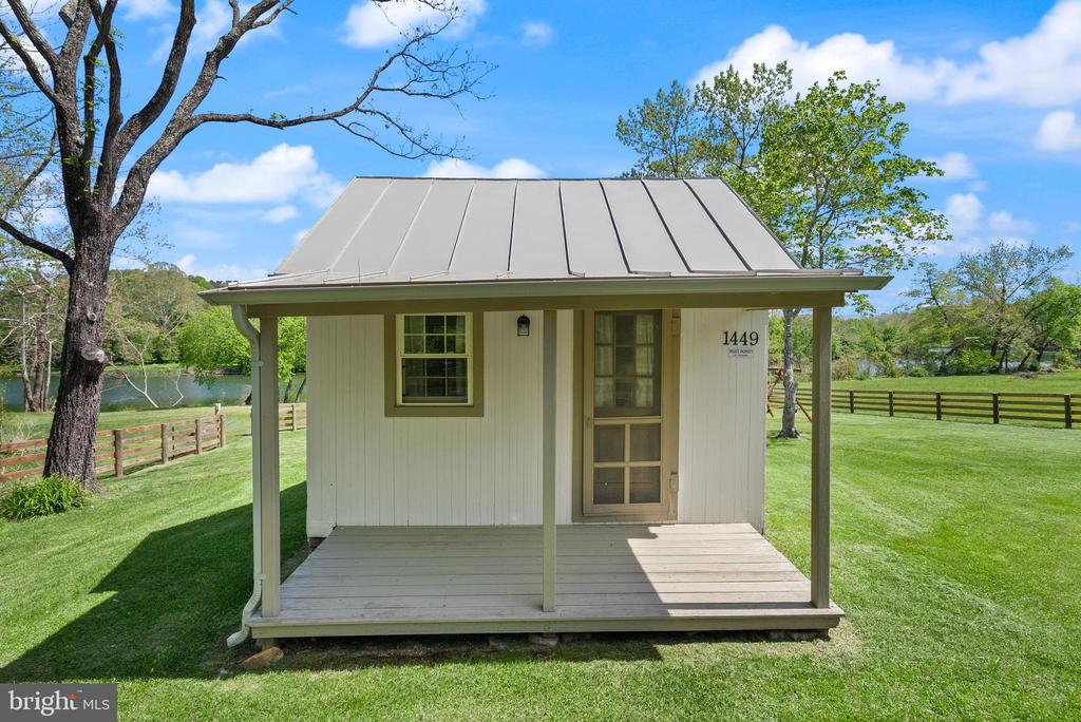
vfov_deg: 73.8
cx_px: 540
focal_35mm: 16
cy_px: 361
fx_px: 481
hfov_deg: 96.7
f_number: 9
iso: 800
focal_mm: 16
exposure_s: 1/250
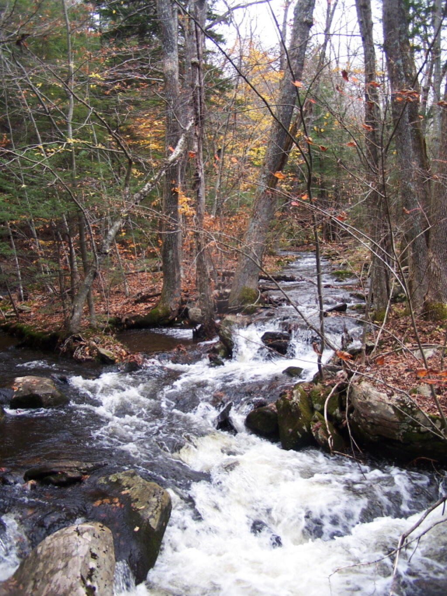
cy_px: 298
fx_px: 654
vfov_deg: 49.0
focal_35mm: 38
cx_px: 224
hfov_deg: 37.7
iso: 80
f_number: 2.8
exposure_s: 1/125
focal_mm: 6.3
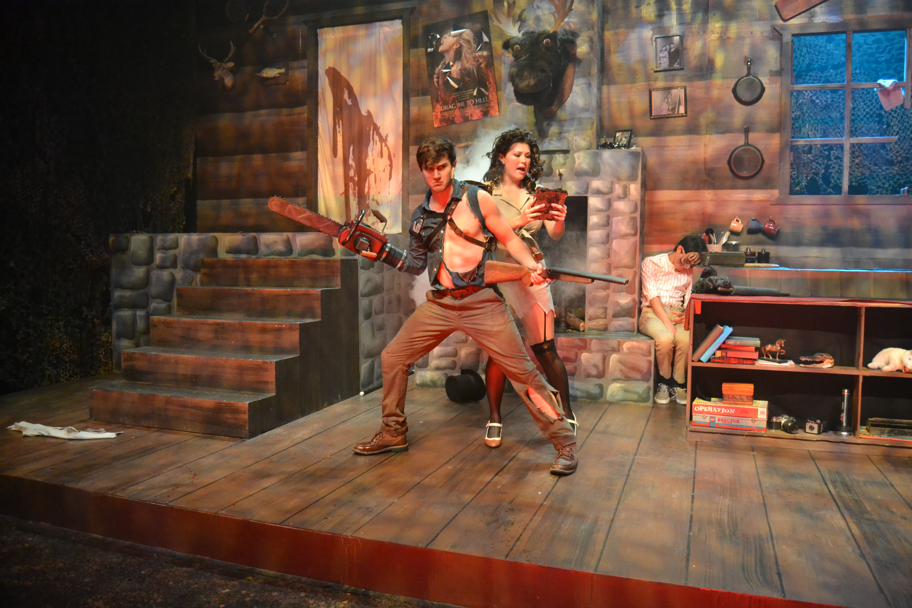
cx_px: 456
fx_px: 684
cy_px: 304
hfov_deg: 67.4
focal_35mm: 27
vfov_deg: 47.9
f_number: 3.5
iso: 3200
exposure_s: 1/40
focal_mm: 18
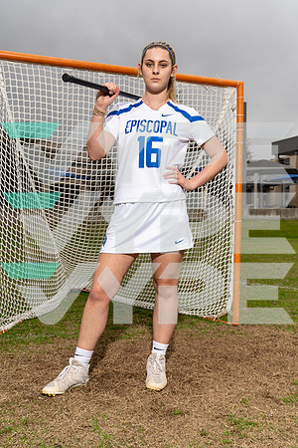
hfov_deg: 35.9
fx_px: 459
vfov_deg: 51.9
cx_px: 149
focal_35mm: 37
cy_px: 224
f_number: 6.3
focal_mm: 37
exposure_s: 1/250
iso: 200
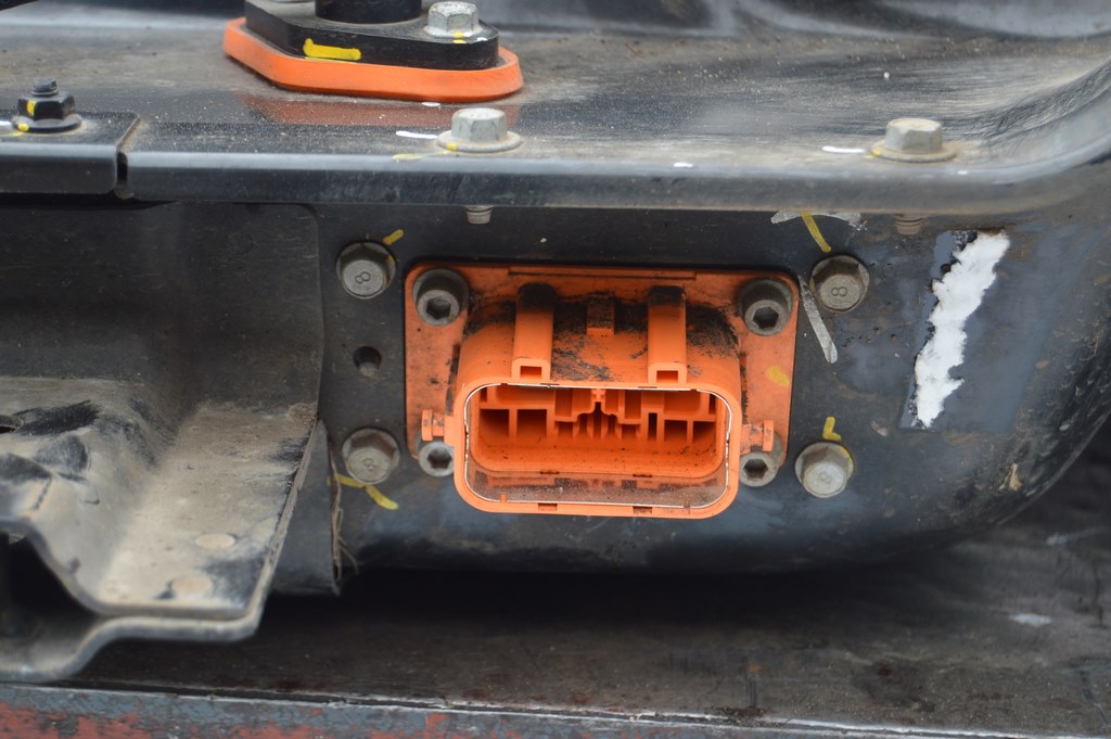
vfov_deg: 16.5
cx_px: 556
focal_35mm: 82
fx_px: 2544
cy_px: 370
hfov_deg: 24.6
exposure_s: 1/125
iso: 400
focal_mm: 55
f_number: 5.6
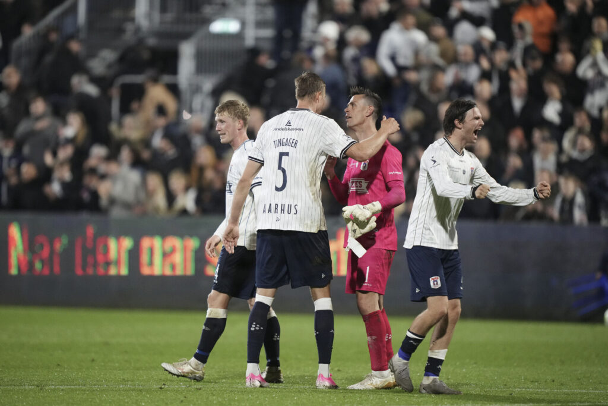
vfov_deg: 3.4
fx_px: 6756
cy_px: 203
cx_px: 304
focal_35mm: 400
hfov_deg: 5.2
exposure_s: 1/1600
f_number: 2.8
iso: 6400
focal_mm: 400
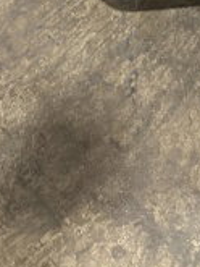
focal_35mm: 118
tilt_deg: -44.1
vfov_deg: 13.3
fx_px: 908
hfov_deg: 11.7
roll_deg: -2.2
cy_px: -334
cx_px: 352
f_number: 1.78
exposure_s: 1/60
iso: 320
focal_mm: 6.86
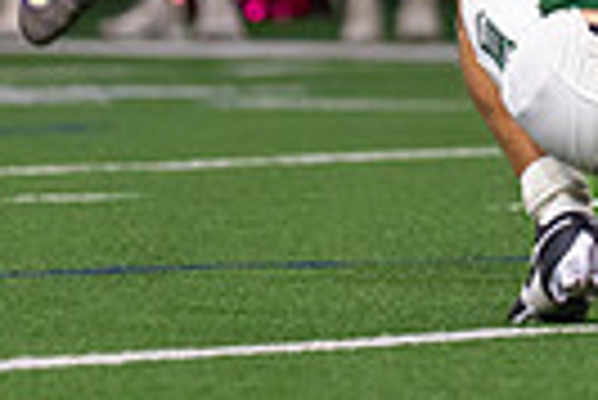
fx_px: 20703
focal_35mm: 1245
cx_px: 531
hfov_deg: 1.7
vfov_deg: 1.1
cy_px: -547
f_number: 2.8
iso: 2000
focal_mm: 170
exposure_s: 1/1000
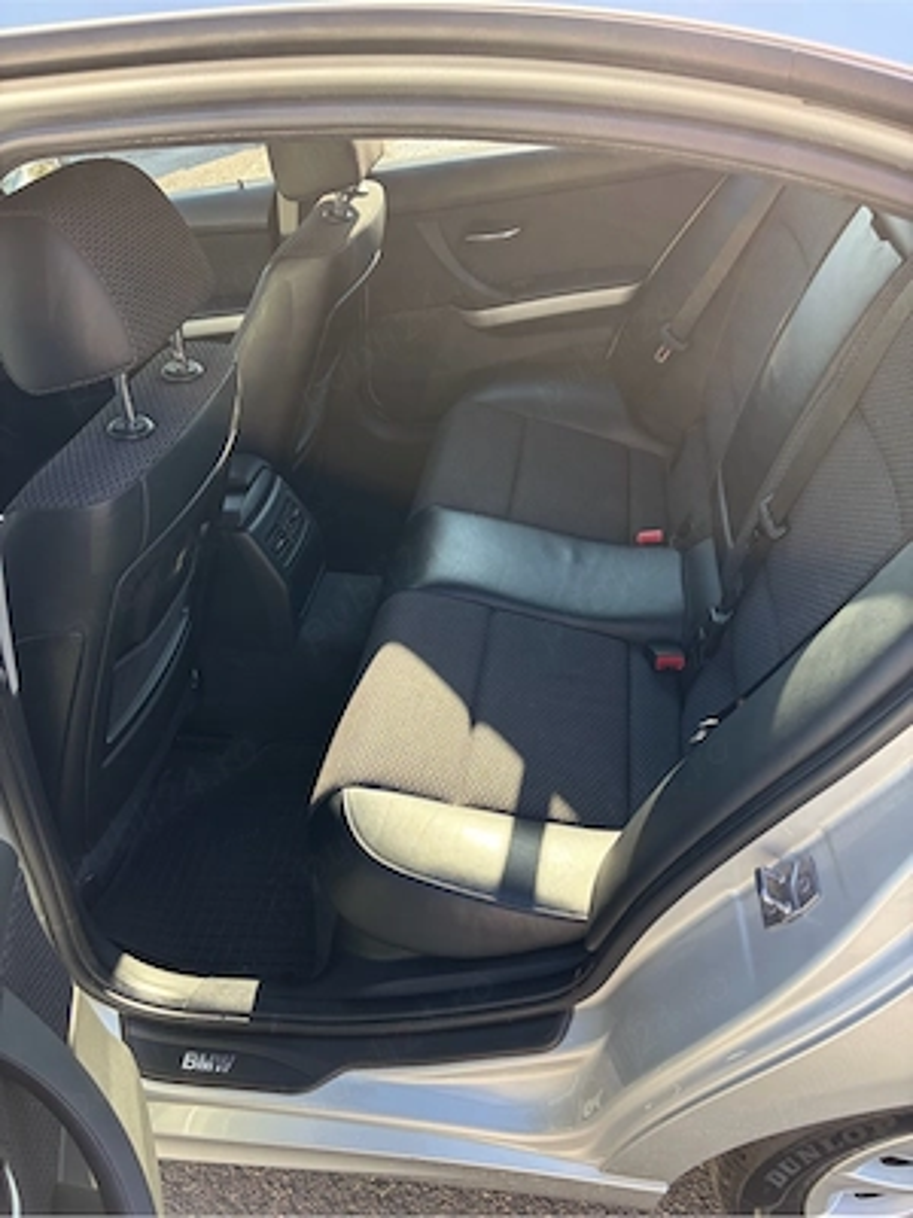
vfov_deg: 67.3
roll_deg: +7.4
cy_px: 609
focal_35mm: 26
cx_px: 456
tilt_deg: -36.9
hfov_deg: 53.1
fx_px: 914
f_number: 1.6
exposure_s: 1/231
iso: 50
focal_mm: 5.96
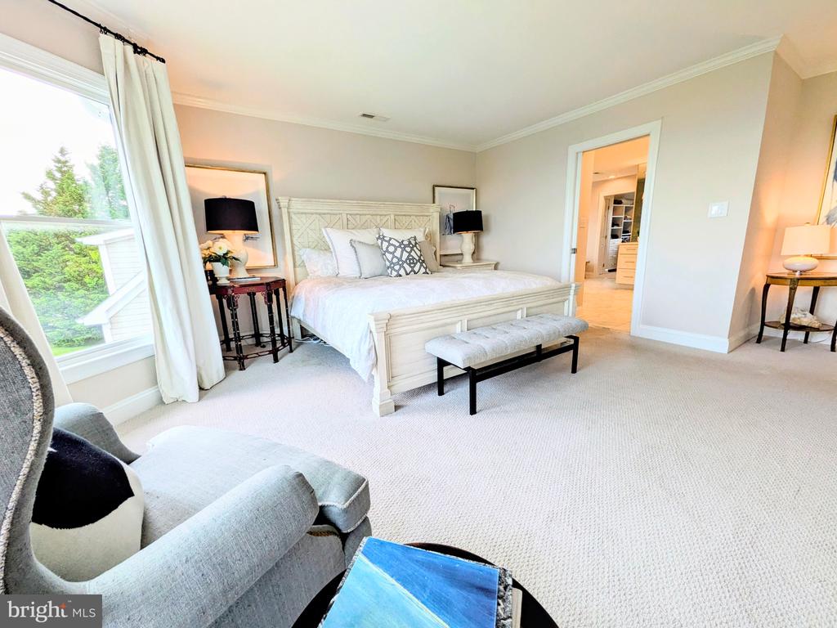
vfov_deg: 85.7
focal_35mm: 14
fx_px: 339
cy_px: 314
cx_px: 418
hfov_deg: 102.1
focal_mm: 1.85
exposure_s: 1/120
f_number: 2.2
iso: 47
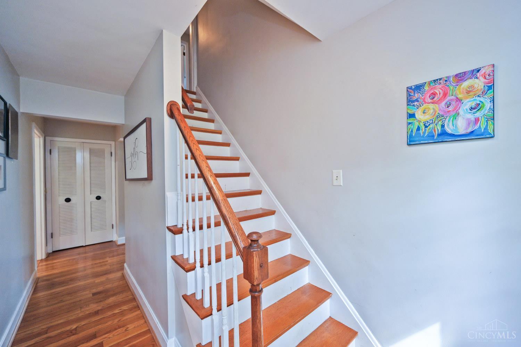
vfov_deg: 81.2
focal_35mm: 14
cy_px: 174
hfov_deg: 104.3
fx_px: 203
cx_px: 260
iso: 200
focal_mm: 14
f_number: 4
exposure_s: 1/60
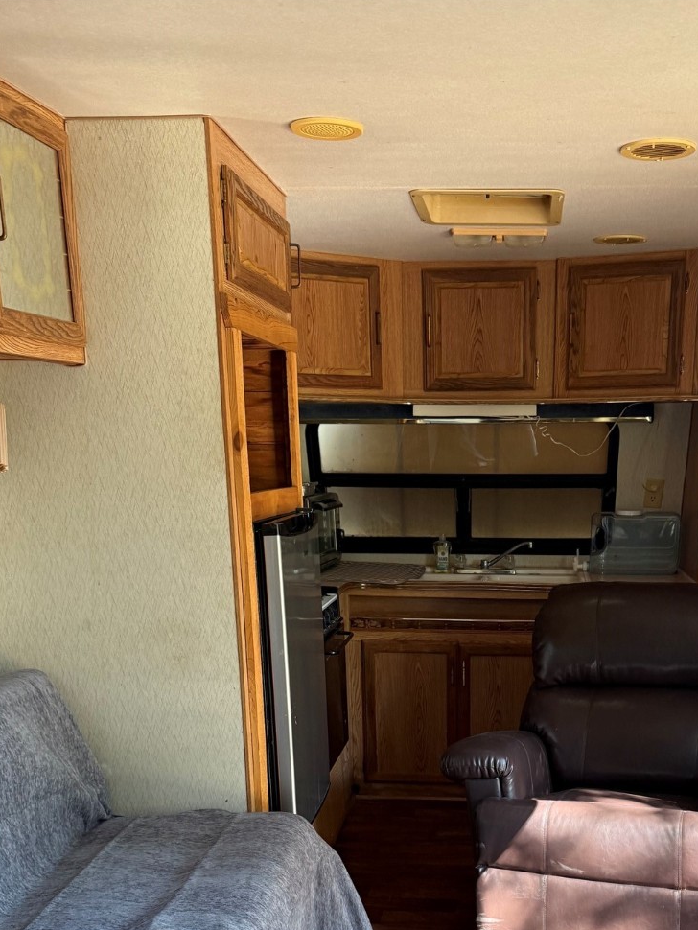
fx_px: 1021
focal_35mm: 38
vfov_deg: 46.6
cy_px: 733
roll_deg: -1.6
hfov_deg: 37.3
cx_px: 466
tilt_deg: -16.4
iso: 250
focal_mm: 6.76
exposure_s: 1/60
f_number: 1.78
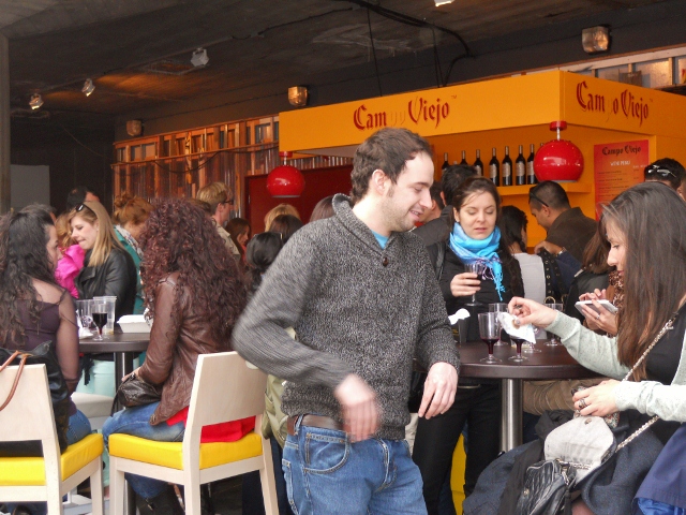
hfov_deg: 41.2
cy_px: 258
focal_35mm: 46
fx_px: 912
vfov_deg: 31.5
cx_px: 343
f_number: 3.4
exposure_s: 1/30
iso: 320
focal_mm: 8.3
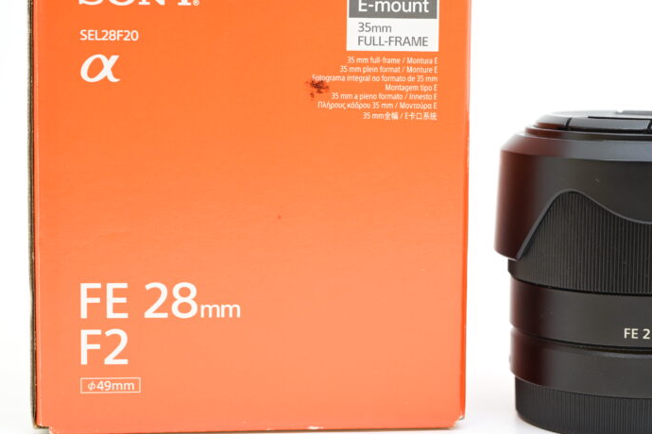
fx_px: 1612
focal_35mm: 89
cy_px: 192
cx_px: 387
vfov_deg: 15.4
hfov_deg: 22.8
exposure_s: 1/200
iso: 1600
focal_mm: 60
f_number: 6.3
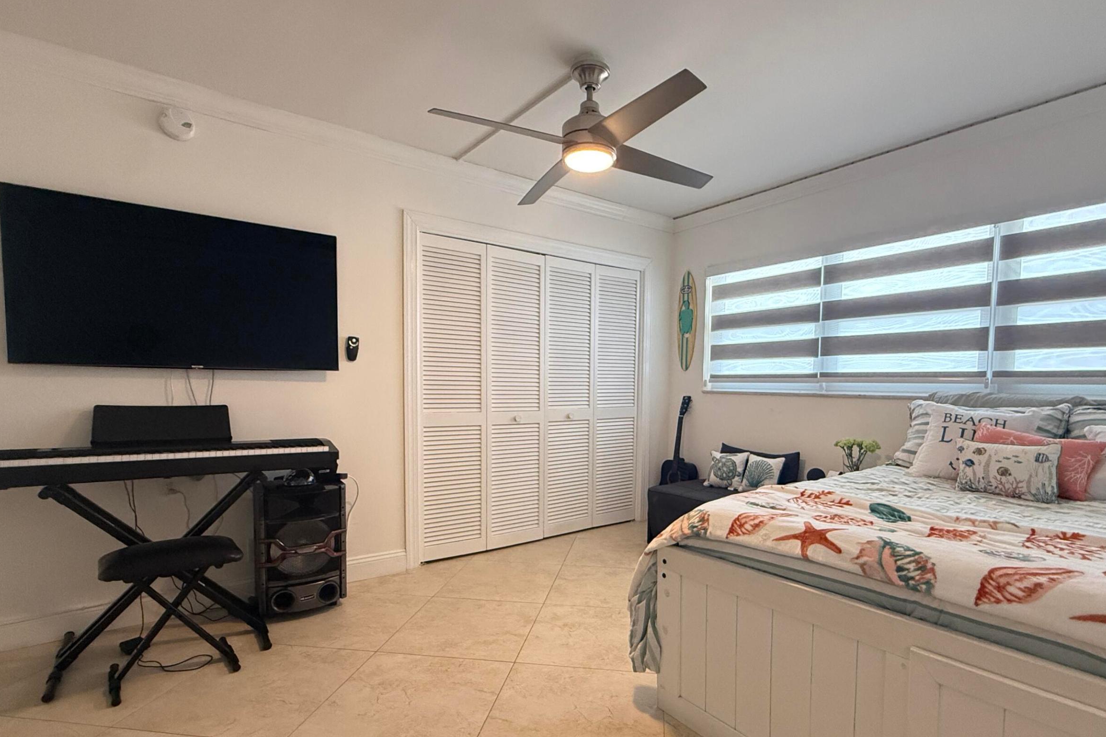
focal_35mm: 18
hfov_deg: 89.9
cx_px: 588
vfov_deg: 67.1
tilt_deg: -3.4
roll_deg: -1.3
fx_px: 553
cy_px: 414
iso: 500
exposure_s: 1/120
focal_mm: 2.22
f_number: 2.2
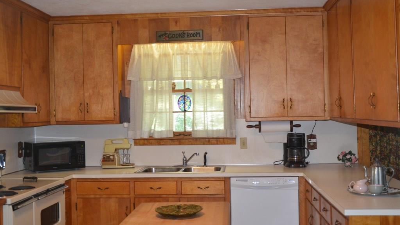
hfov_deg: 46.4
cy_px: 107
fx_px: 467
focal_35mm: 44
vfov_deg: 27.1
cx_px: 200
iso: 800
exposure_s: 1/60
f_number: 4
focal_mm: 28
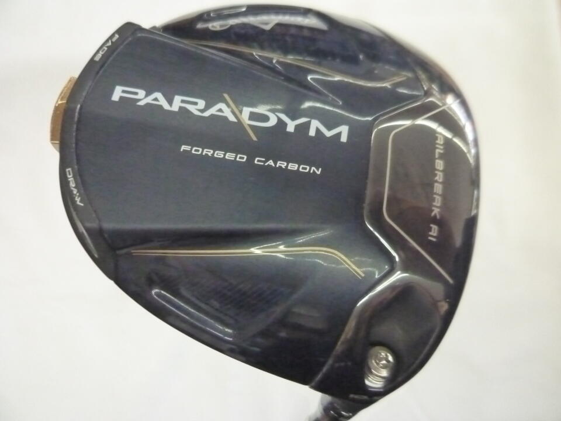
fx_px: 405
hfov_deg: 69.4
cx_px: 280
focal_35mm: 25
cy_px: 210
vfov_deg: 54.9
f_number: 4
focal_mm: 4.5
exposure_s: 1/125
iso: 1600
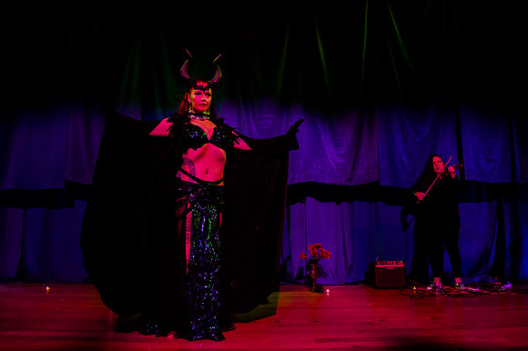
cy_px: 151
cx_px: 264
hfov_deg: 61.1
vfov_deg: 42.8
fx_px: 448
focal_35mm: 31
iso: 4000
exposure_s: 1/100
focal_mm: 24
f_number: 4
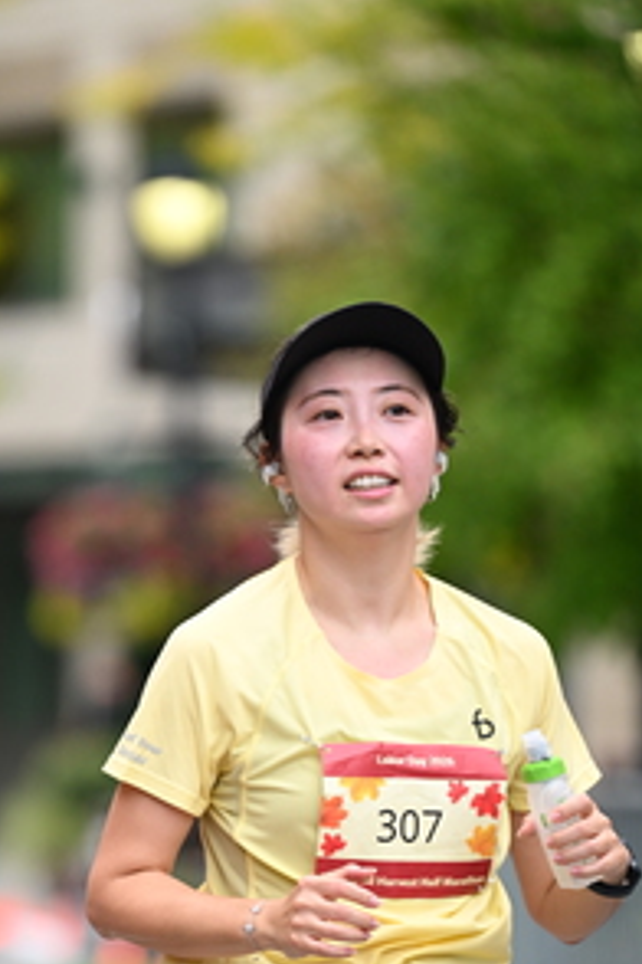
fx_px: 8747
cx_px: 198
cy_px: 705
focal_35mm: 327
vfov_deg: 6.3
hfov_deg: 4.2
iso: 640
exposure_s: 1/2000
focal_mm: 175
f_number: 2.8
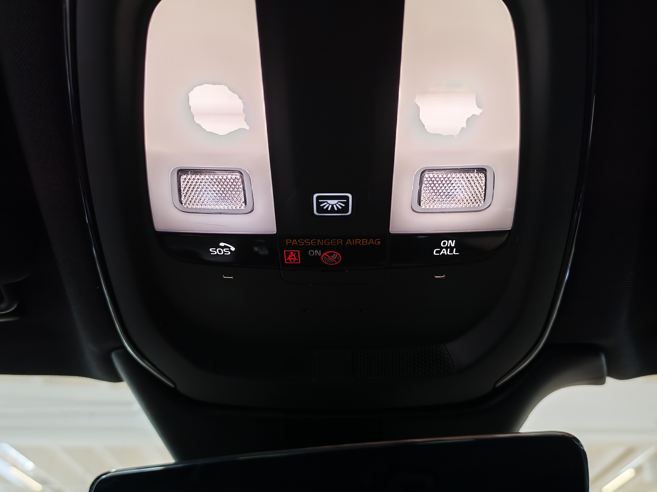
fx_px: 607
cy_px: 246
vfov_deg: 44.2
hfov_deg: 56.8
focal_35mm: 32
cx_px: 328
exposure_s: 1/100
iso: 323
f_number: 1.9
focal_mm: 6.12
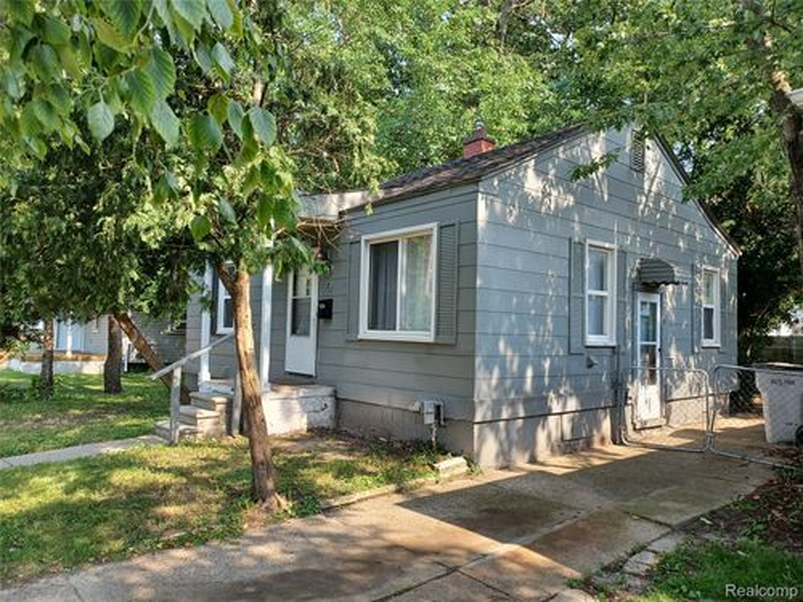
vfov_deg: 54.9
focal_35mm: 25
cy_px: 301
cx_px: 402
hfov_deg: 69.4
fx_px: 580
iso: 50
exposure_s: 1/120
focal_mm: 4.6
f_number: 1.8
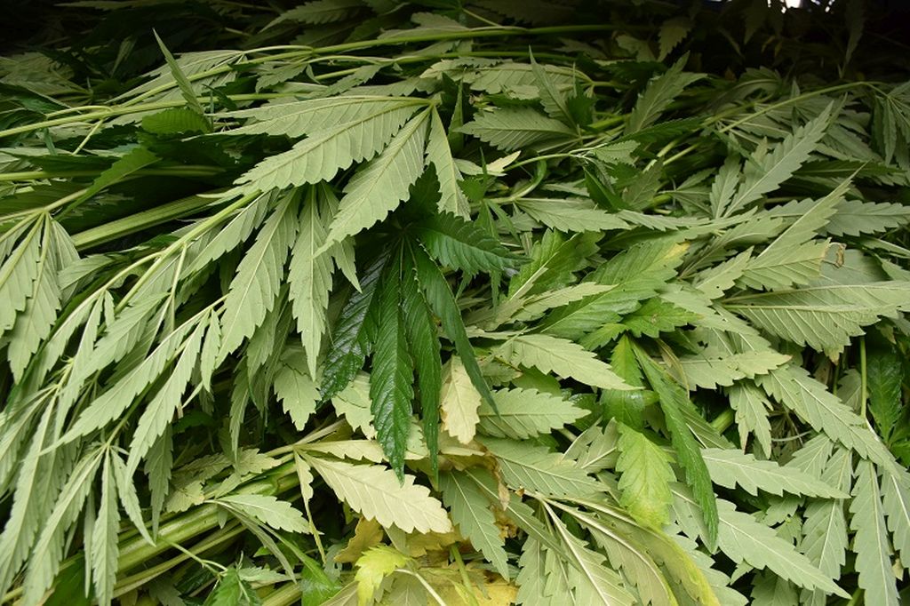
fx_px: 682
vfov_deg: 47.9
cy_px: 303
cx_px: 455
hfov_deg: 67.4
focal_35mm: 27
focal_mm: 18
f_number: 5.6
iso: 400
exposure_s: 1/125
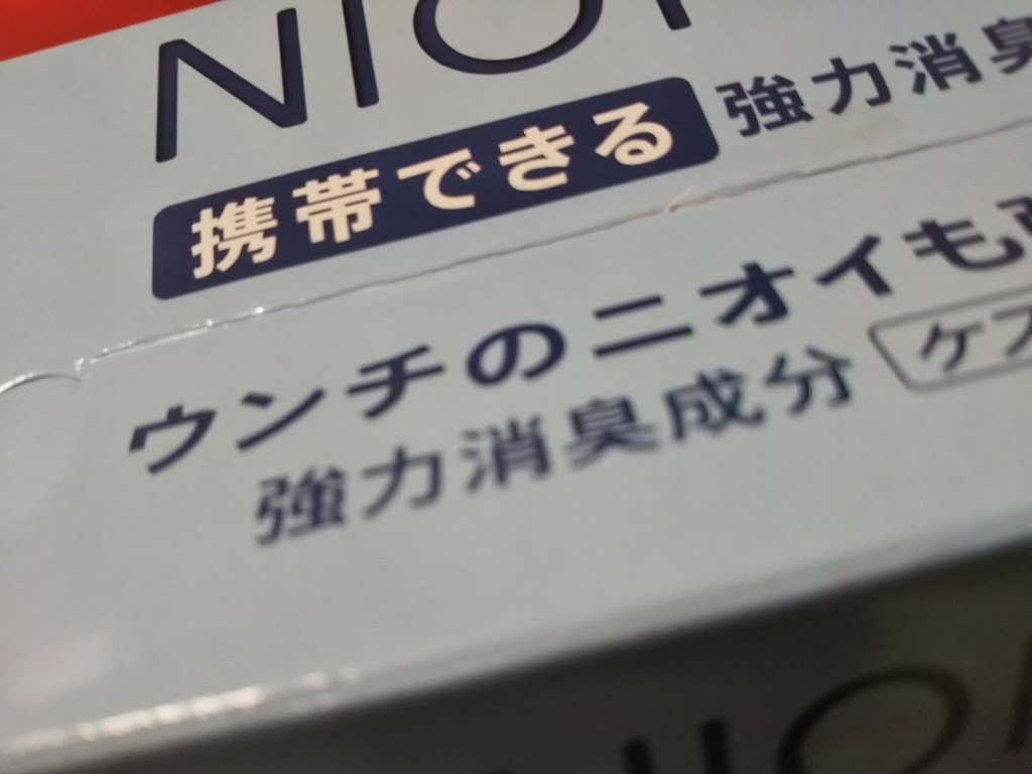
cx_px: 516
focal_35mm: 30
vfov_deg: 46.8
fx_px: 894
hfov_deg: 60.0
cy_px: 387
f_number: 2.2
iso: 64
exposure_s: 1/30
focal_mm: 4
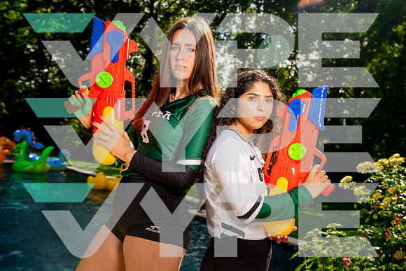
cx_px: 203
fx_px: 485
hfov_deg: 45.4
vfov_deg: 31.2
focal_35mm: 43
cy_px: 136
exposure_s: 1/320
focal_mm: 43
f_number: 5.6
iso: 125
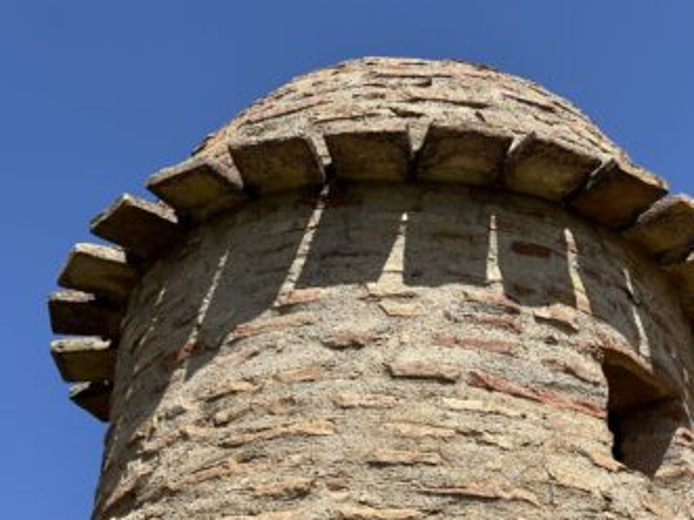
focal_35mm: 93
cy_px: 287
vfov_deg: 15.9
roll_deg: +1.9
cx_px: 403
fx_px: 1864
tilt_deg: +33.2
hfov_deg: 21.1
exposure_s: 1/598
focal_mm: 9
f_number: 2.8
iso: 32
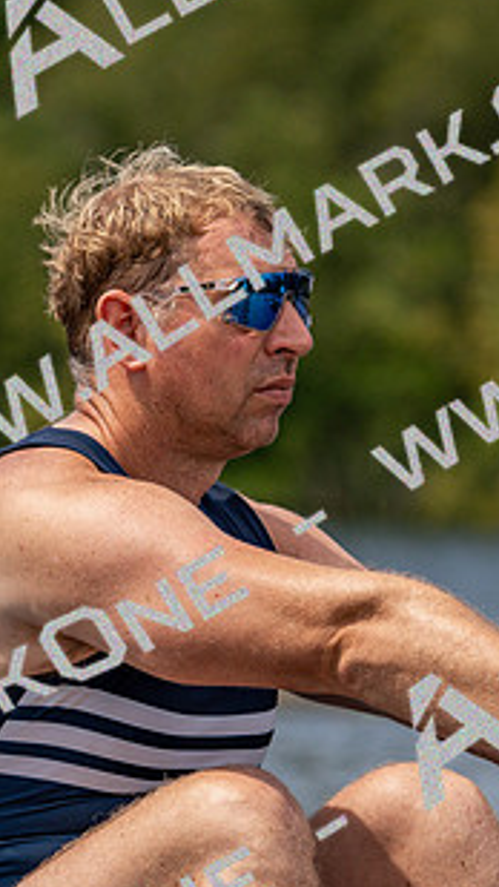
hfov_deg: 2.5
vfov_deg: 4.4
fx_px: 11540
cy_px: 538
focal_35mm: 491
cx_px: 163
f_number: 5.6
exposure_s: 1/1600
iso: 200
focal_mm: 250
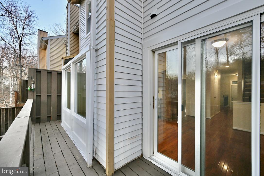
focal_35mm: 14
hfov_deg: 104.3
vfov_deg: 81.2
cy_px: 88
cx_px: 132
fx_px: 103
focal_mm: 14
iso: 250
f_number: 5
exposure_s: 1/100
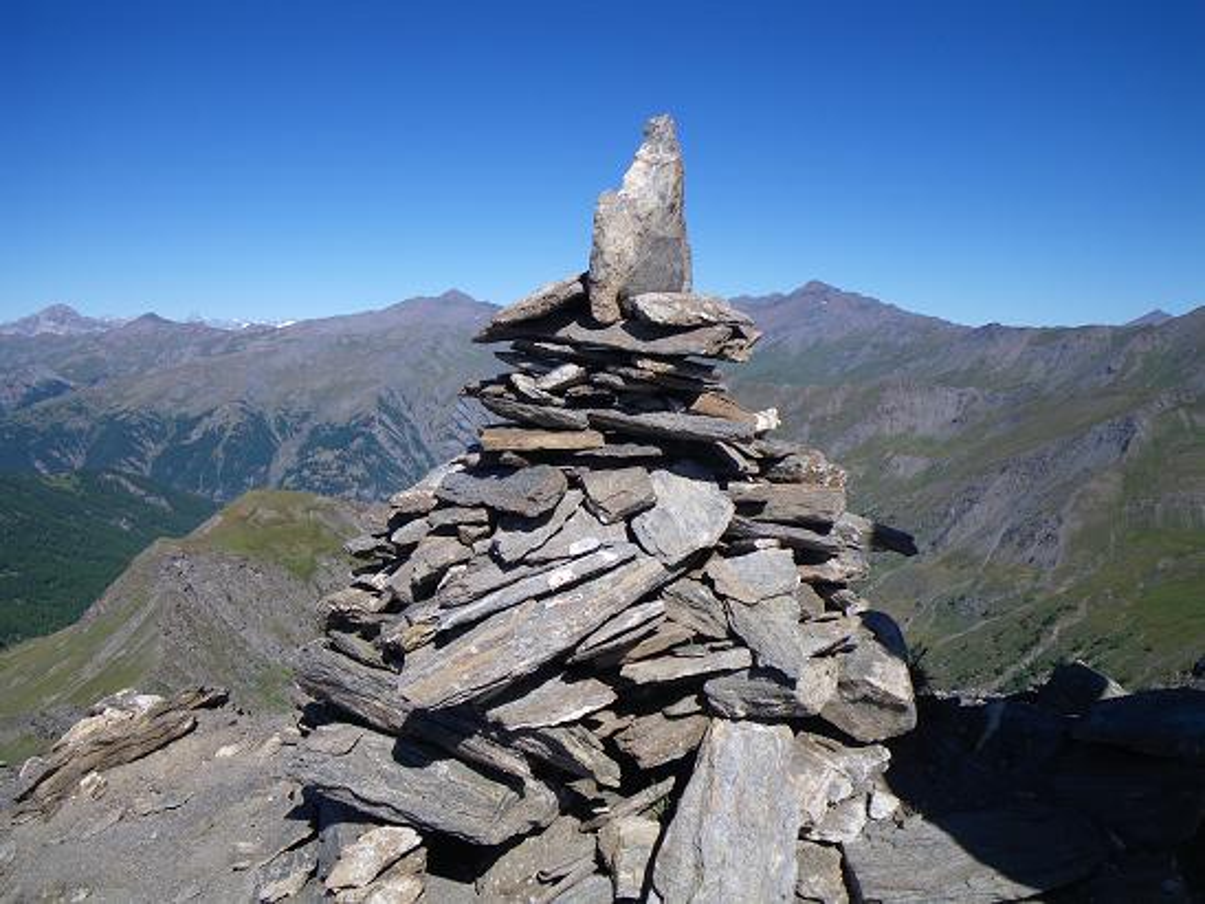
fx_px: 975
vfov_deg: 49.7
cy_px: 452
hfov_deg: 63.4
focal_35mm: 28
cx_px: 602
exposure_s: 1/400
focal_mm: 5
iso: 50
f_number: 4.2
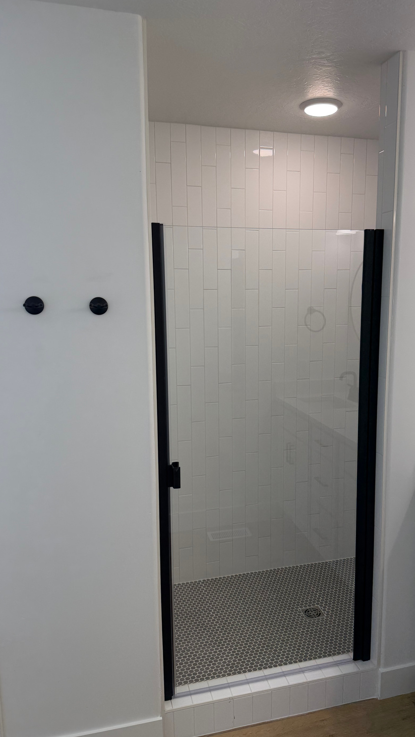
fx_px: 528
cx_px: 247
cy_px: 369
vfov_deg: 69.9
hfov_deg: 42.7
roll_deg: -0.1
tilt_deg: -8.1
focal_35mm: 27
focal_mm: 6.76
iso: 80
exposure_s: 1/255
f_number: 1.78
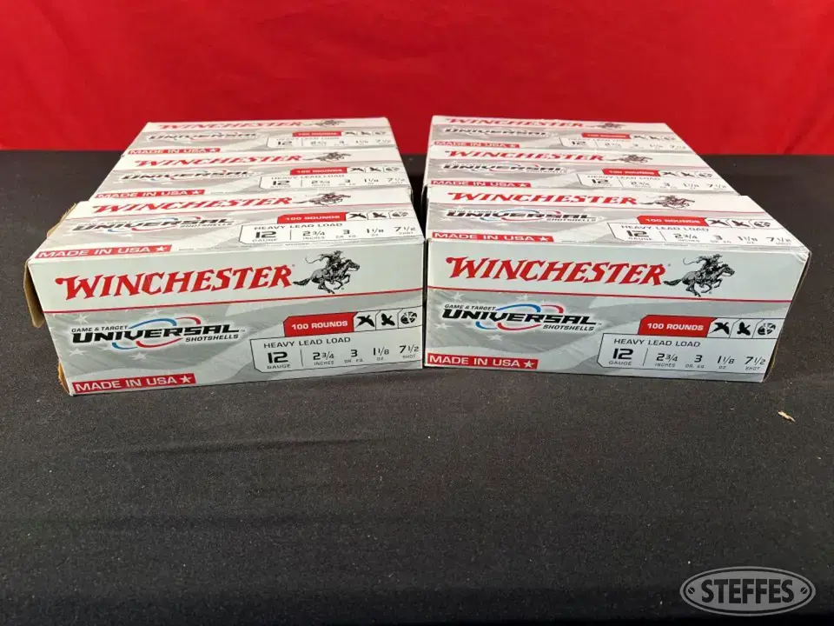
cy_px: 313
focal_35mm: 26
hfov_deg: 67.3
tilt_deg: -32.3
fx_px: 626
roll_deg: -0.6
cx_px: 417
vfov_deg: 53.1
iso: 40
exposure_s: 1/120
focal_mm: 5.7
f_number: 1.5
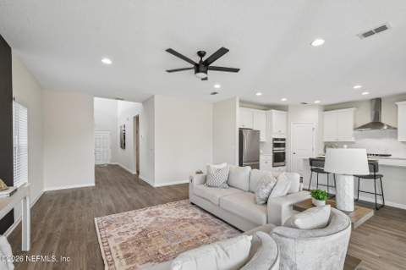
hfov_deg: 100.4
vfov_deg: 77.2
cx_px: 203
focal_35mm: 15
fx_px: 169
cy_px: 135
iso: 400
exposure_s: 1/30
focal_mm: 10
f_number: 8
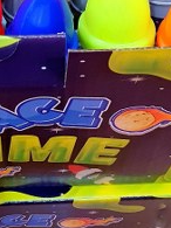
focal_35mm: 80
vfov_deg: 22.9
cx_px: -4
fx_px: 528
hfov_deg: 17.9
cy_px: -26
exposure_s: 1/50
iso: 320
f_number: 2.4
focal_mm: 4.32
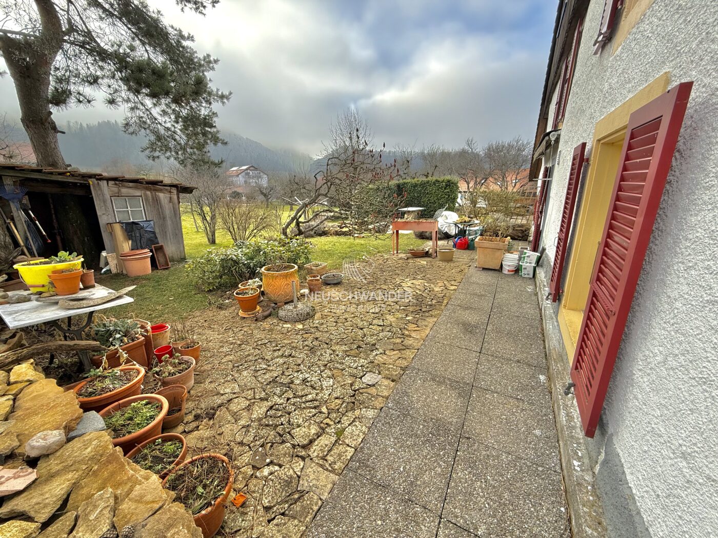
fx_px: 290
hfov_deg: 102.1
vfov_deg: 85.7
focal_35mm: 14
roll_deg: +0.4
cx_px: 359
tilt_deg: -16.4
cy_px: 269
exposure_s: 1/336
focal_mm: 2.22
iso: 64
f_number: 2.2
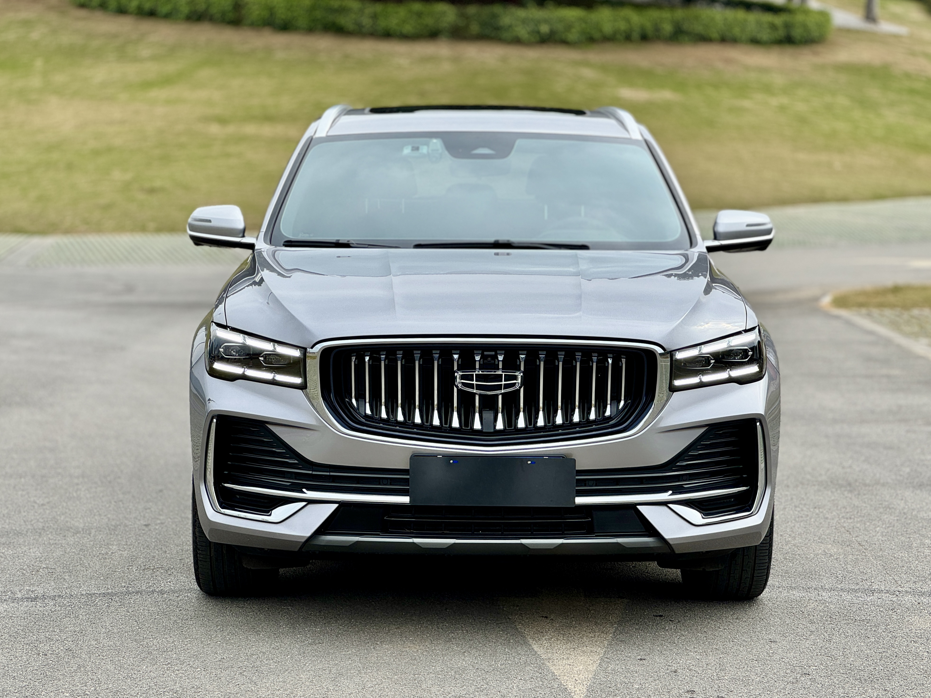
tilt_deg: -5.3
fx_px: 2071
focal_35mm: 77
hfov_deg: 25.3
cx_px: 466
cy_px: 349
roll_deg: -2.1
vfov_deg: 19.1
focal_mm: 9
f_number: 2.8
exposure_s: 1/344
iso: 25
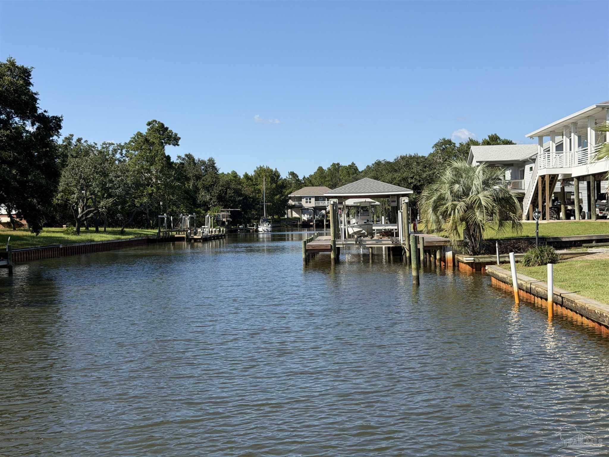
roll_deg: +0.6
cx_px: 304
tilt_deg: -0.5
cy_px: 228
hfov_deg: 39.7
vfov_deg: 30.3
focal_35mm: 48
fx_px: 844
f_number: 1.78
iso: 64
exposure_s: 1/4329
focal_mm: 6.76
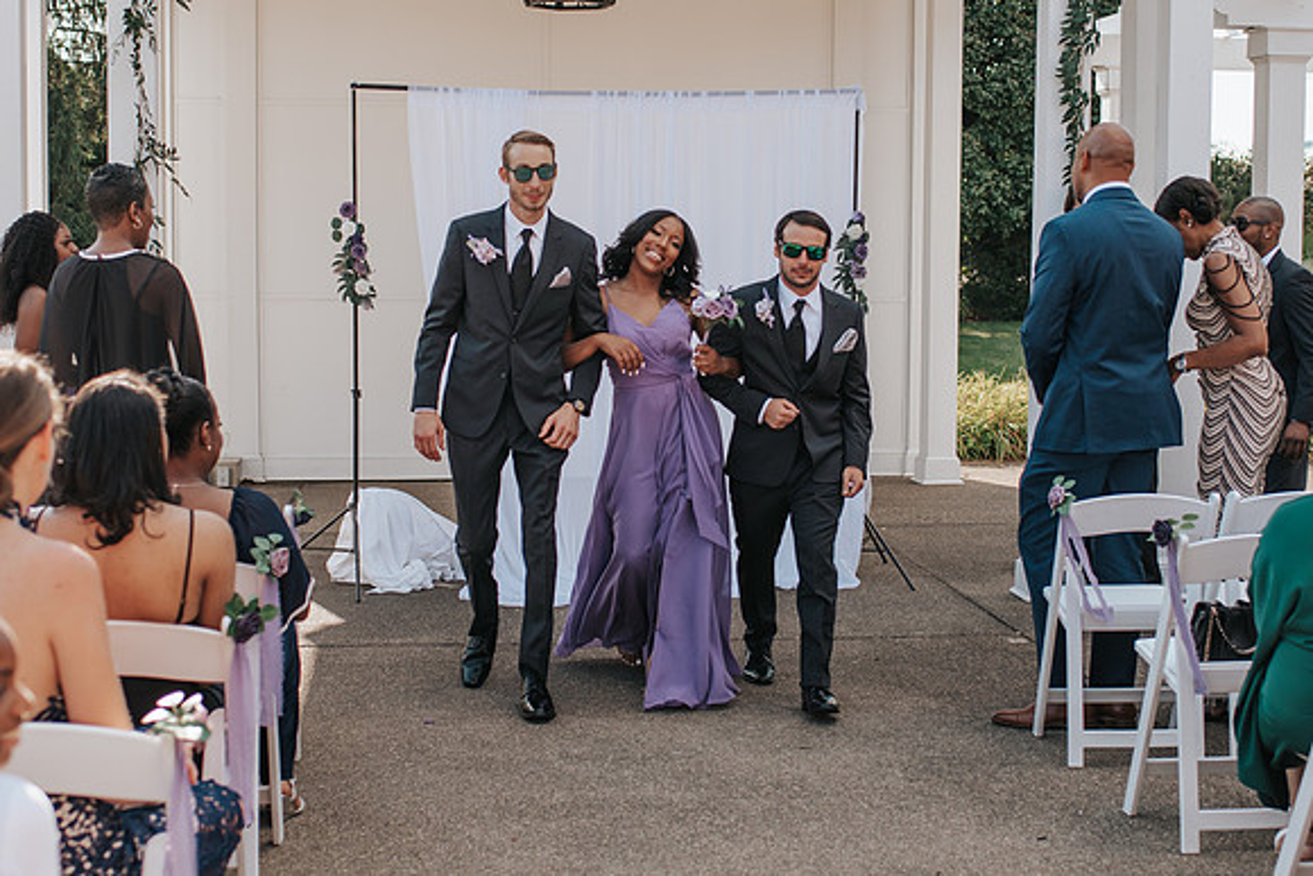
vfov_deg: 23.0
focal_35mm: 59
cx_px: 665
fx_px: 2150
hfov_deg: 34.0
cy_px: 398
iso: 110
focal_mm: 35
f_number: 2.8
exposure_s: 1/1250
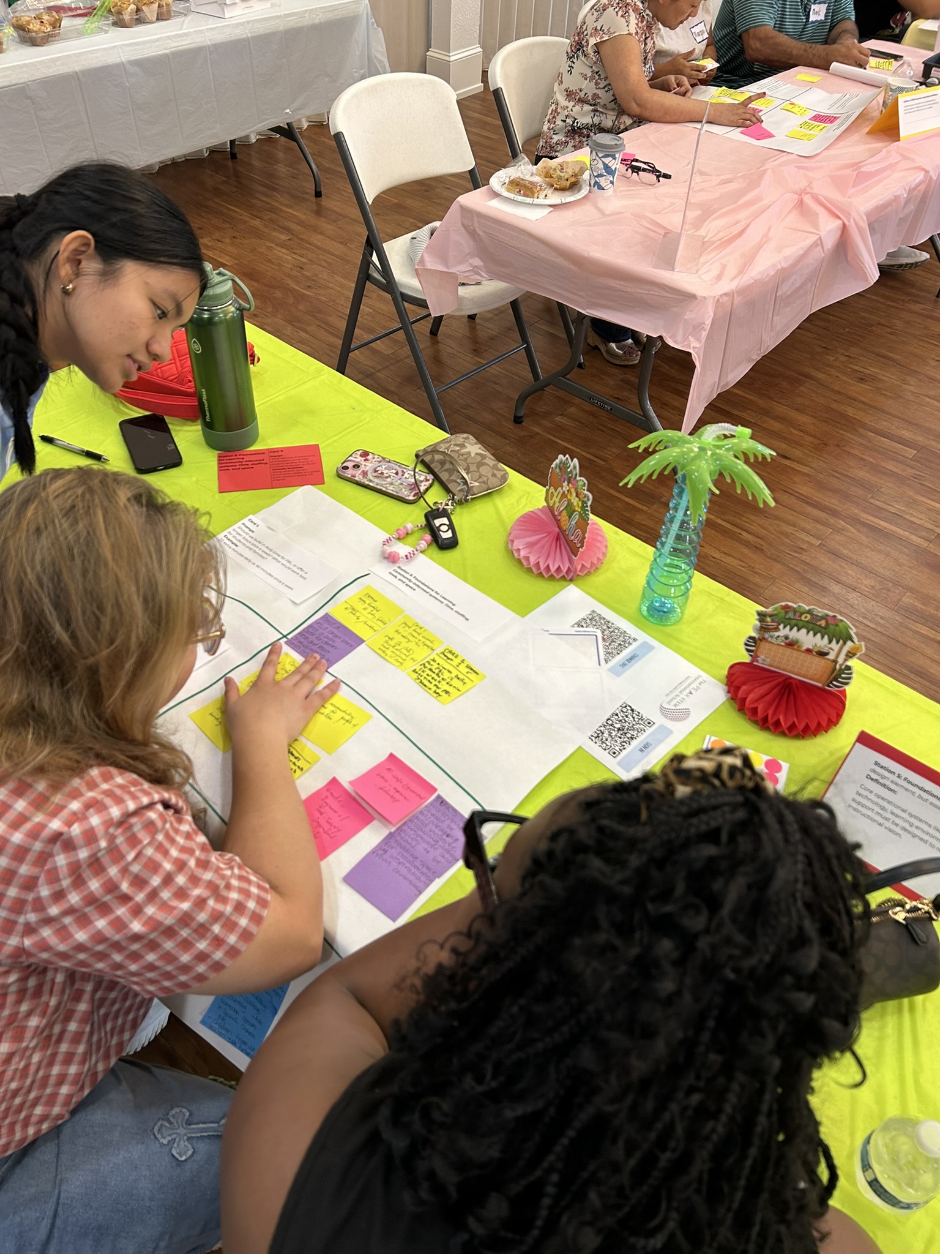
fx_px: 941
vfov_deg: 67.3
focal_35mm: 26
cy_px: 627
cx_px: 470
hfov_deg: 53.1
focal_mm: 5.7
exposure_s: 1/120
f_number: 1.5
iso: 125
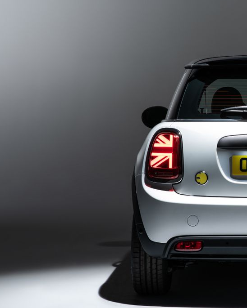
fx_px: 1362
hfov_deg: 10.2
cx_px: 278
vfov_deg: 12.9
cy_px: 142
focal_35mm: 149
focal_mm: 85
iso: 100
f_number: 14
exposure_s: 1/1.25
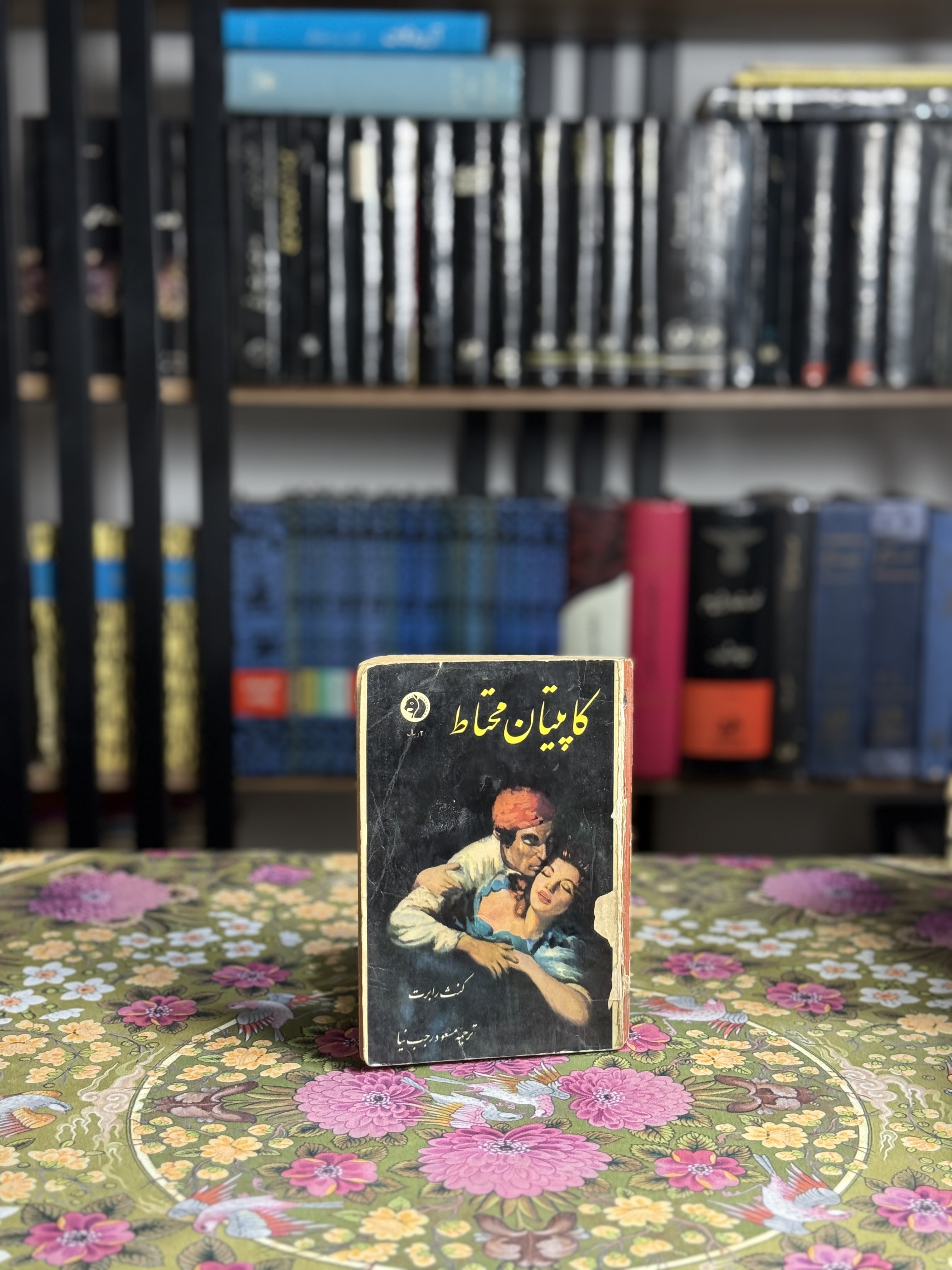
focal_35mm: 48
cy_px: 635
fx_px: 1760
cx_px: 476
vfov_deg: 39.7
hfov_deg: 30.3
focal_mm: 6.76
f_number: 1.78
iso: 200
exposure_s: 1/100
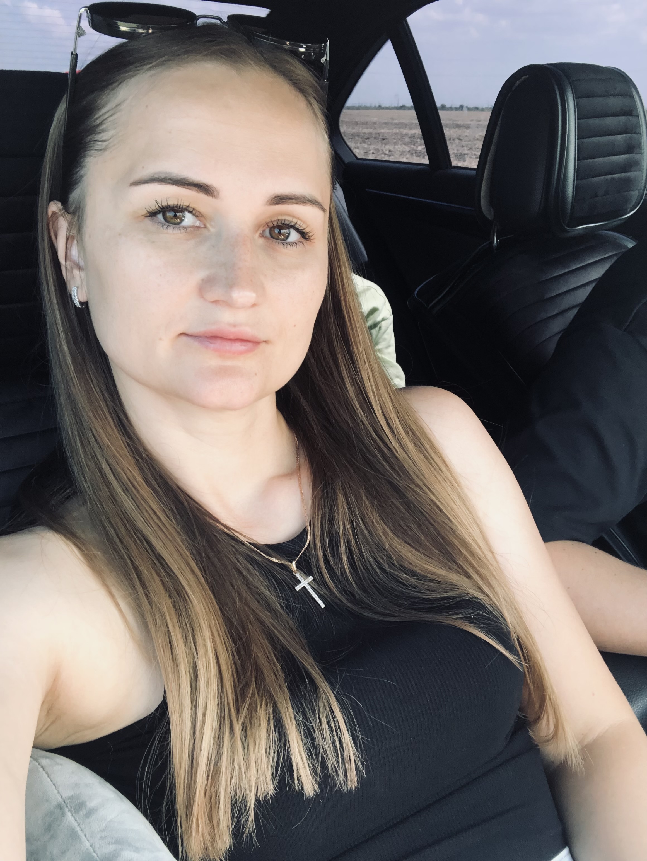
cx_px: 324
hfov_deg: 44.2
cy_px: 430
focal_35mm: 32
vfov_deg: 56.8
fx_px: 797
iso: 32
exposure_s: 1/120
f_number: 2.2
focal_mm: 2.87
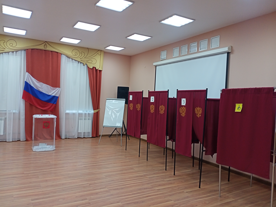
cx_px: 138
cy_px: 104
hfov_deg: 63.4
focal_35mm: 28
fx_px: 223
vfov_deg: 49.7
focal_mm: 4.05
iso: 117
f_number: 1.8
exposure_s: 1/50
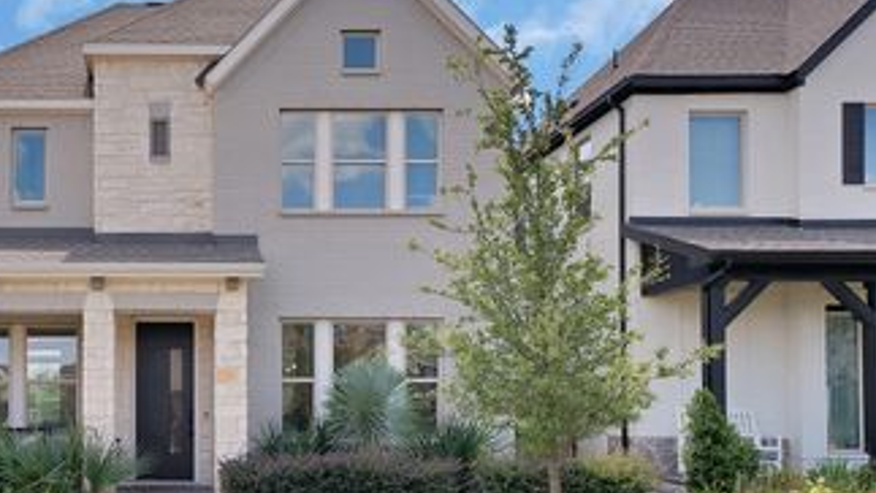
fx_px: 906
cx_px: 201
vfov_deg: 30.3
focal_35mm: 39
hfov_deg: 49.2
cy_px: 324
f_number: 9
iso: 640
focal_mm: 24
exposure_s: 1/400
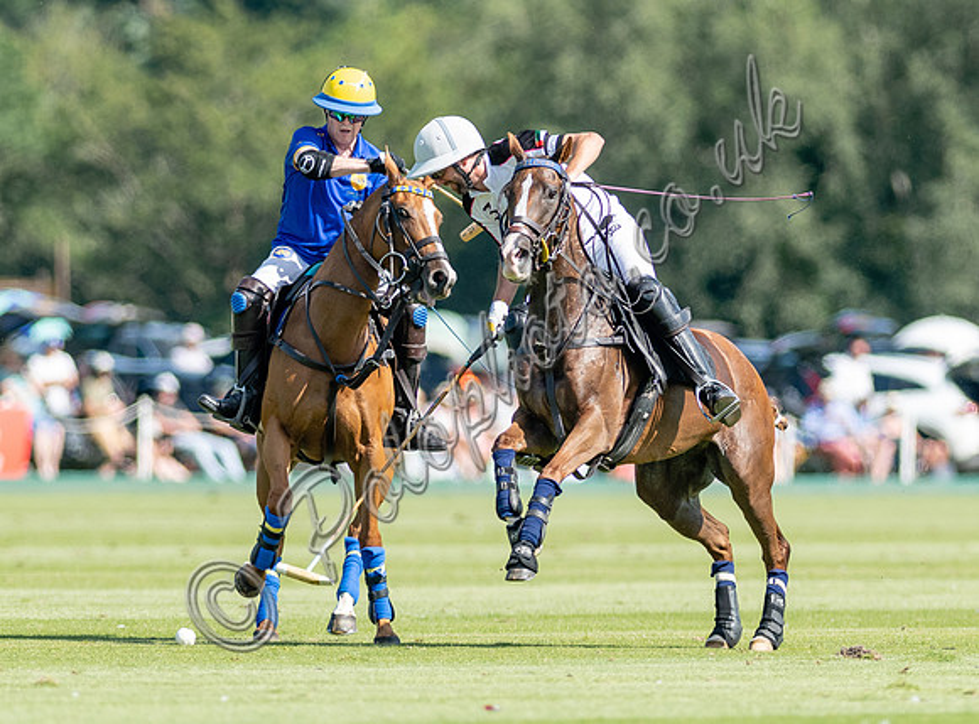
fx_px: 21752
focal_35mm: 773
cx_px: 561
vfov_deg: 1.9
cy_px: 420
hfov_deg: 2.6
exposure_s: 1/2500
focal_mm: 300
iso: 250
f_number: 2.8
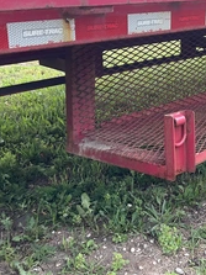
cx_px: 194
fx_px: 413
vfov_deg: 36.8
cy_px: 121
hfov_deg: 26.8
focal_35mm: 52
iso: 20
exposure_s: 1/169
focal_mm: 3
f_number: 1.8
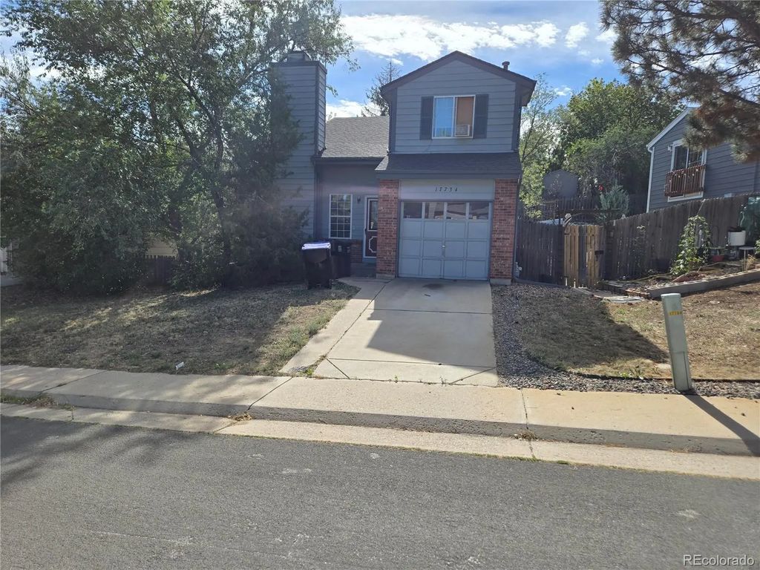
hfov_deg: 73.9
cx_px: 380
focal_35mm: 23
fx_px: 505
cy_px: 285
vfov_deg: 58.9
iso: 25
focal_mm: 5.4
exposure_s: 1/2503
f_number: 1.8
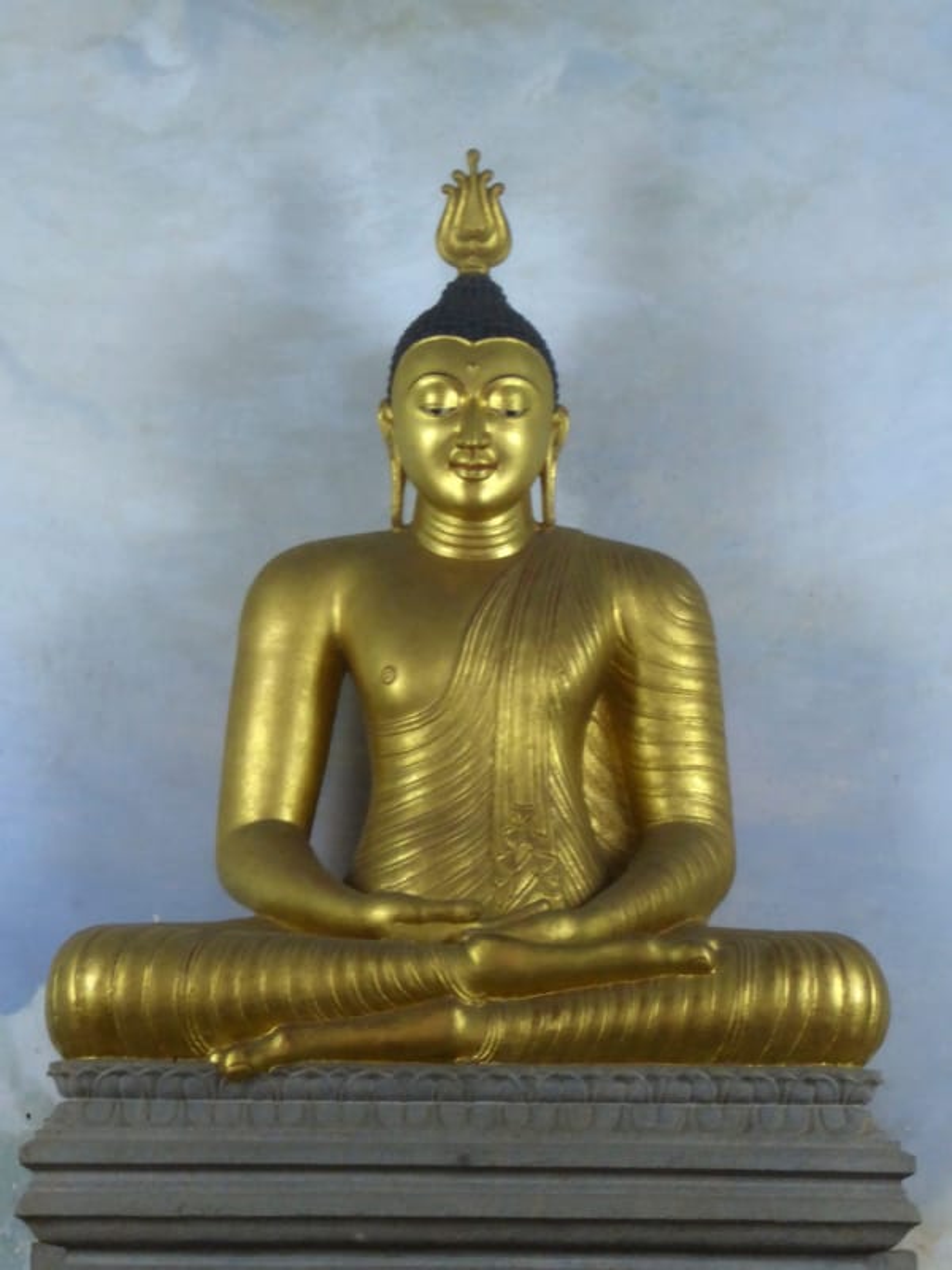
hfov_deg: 9.9
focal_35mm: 150
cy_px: 635
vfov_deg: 13.2
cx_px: 476
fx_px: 5500
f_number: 5.3
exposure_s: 1/4
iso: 500
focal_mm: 24.2
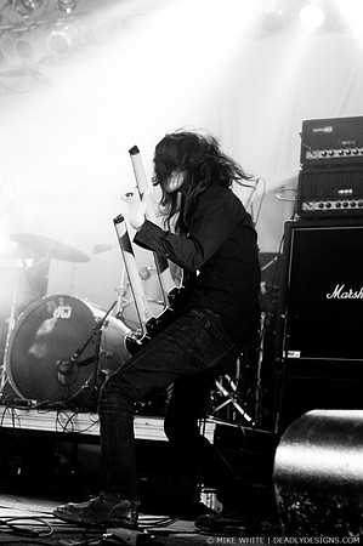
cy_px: 273
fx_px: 910
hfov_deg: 22.6
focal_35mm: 60
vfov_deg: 33.4
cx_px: 182
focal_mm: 40
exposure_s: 1/160
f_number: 2.8
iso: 800
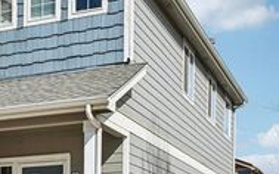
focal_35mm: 81
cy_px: 101
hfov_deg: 24.2
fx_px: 616
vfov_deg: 16.1
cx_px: -10
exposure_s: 1/80
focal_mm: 30
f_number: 11
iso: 64
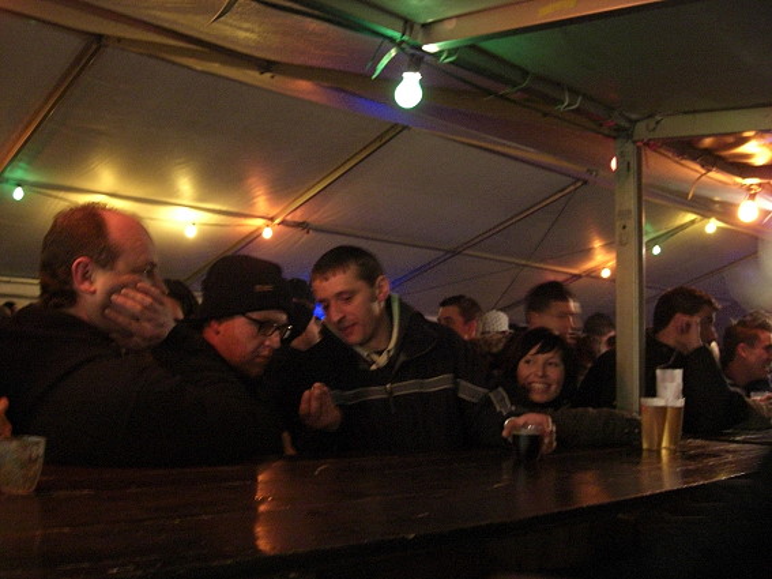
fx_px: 847
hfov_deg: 49.0
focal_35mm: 38
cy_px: 290
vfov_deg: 37.7
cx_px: 386
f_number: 2.8
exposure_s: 1/8
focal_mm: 7.9
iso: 800
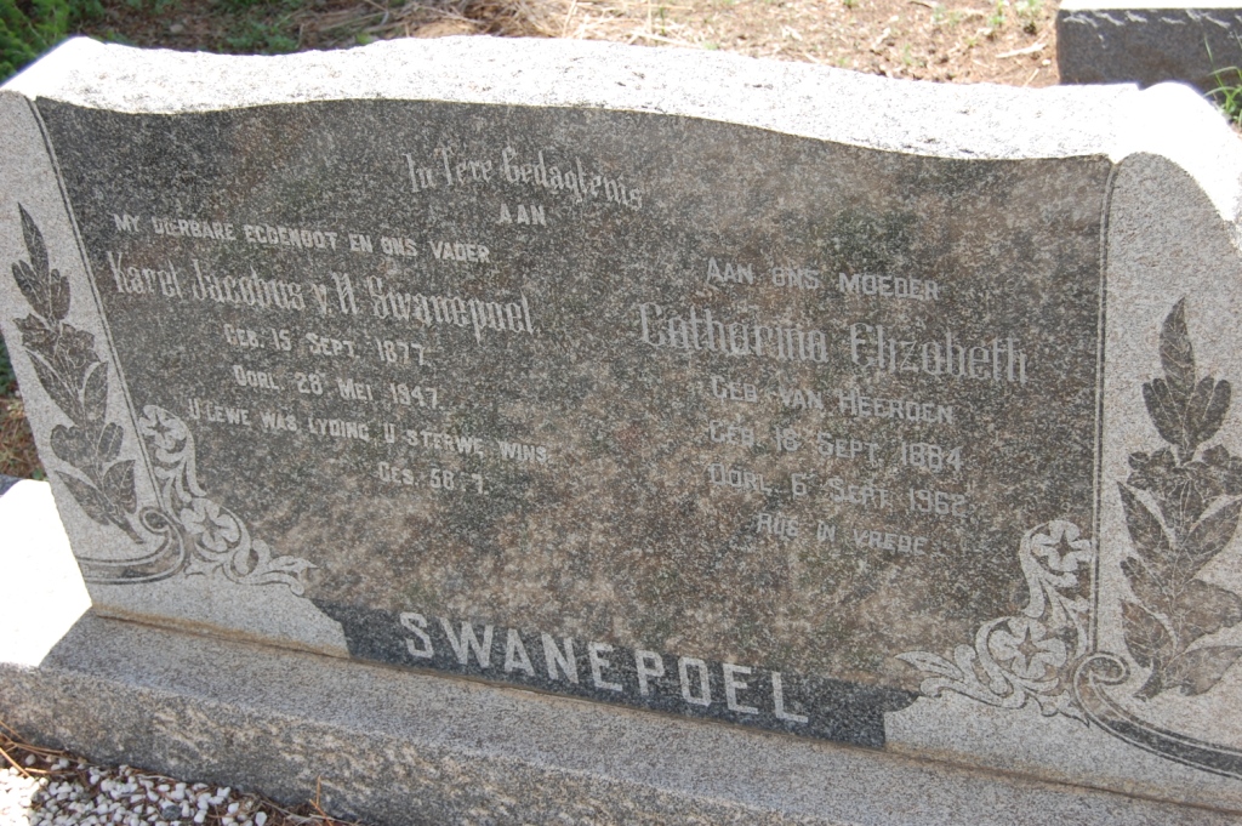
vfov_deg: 23.7
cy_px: 413
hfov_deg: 35.1
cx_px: 621
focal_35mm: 57
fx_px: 1965
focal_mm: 38
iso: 200
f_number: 7.1
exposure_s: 1/200
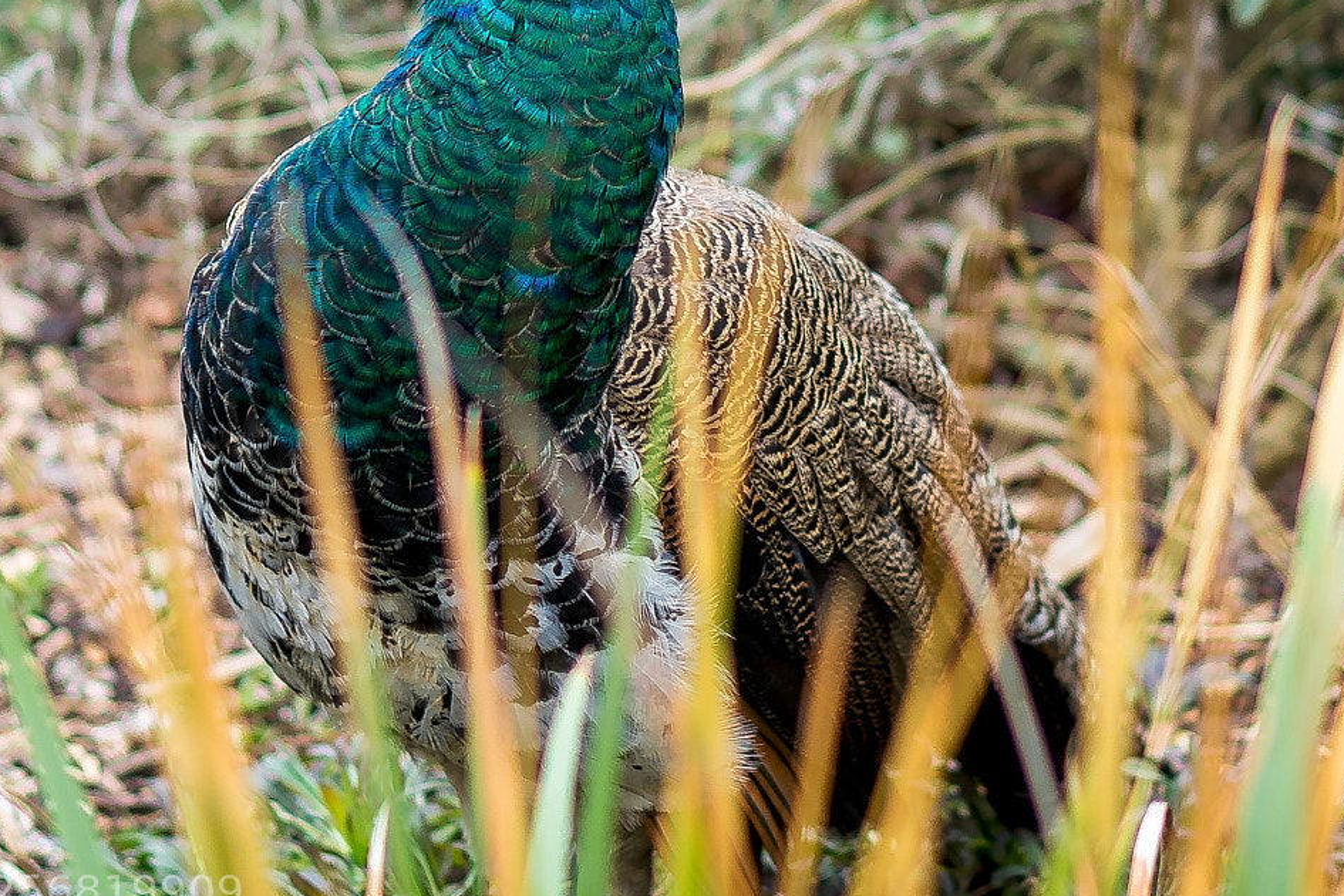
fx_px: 4741
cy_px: 245
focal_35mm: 127
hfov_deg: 16.1
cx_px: 636
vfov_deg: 10.8
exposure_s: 1/500
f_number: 2
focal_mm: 50
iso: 100
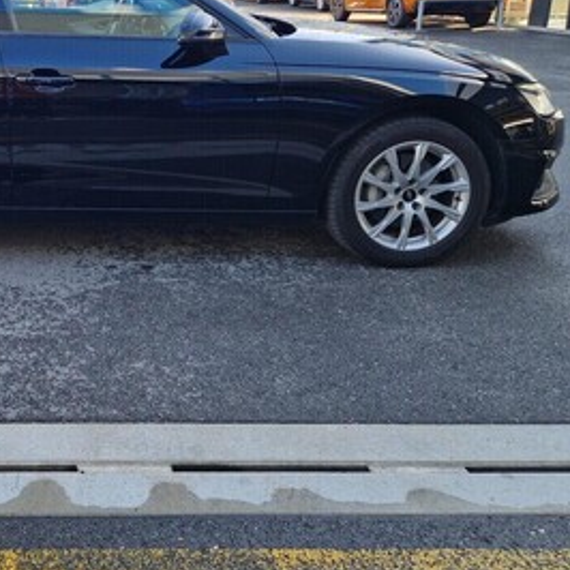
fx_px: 782
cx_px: 30
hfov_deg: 36.8
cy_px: 138
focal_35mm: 42
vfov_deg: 38.9
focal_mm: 5.4
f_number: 1.8
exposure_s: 1/180
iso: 50
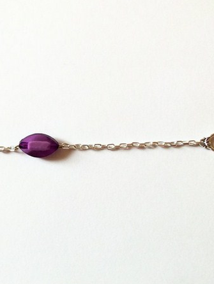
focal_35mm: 39
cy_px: 141
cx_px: 48
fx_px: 321
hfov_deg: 35.8
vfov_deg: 47.8
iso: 160
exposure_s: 1/30
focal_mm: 5.2
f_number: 3.4
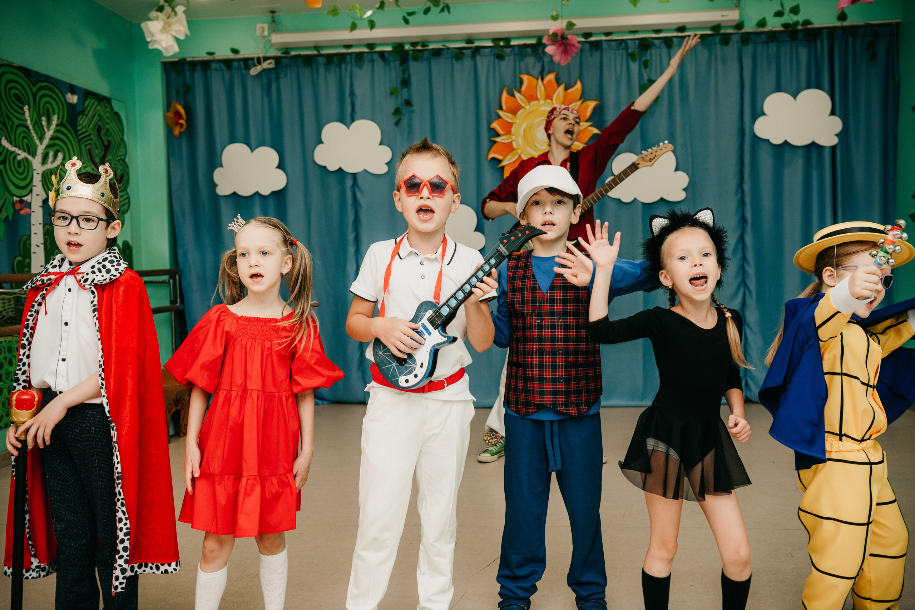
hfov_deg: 54.4
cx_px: 458
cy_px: 305
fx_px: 890
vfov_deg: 37.9
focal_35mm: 35
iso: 160
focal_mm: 35
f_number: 4
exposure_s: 1/160
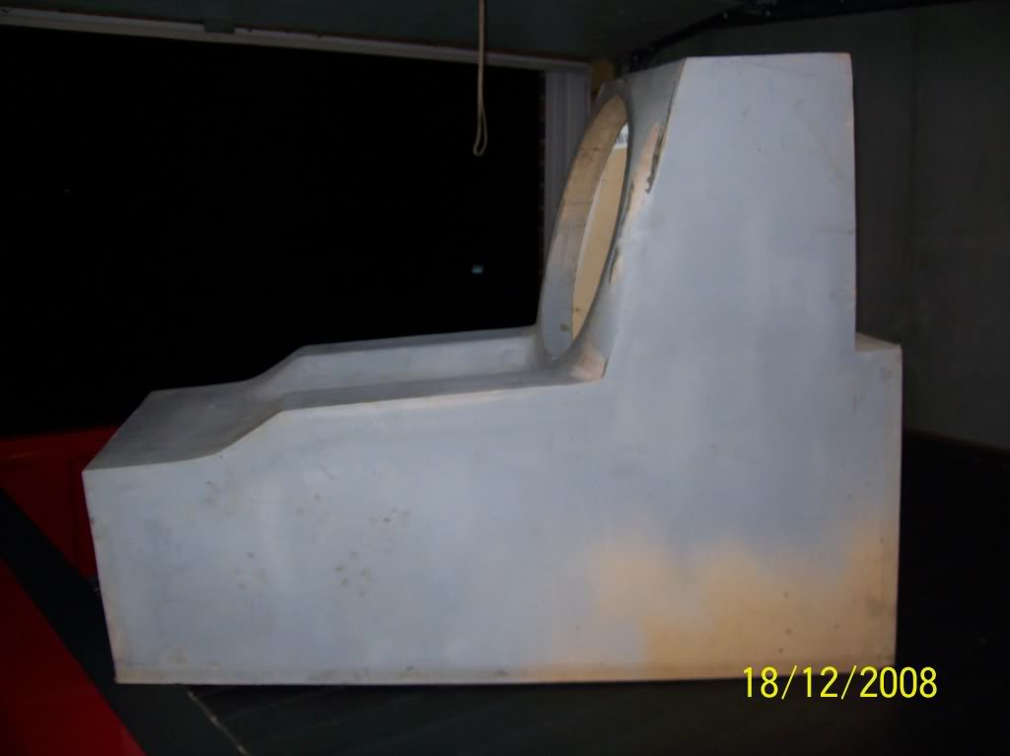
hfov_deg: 51.4
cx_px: 505
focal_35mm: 36
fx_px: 1050
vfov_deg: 39.6
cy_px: 378
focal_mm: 6
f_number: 2.7
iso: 80
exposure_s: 1/64
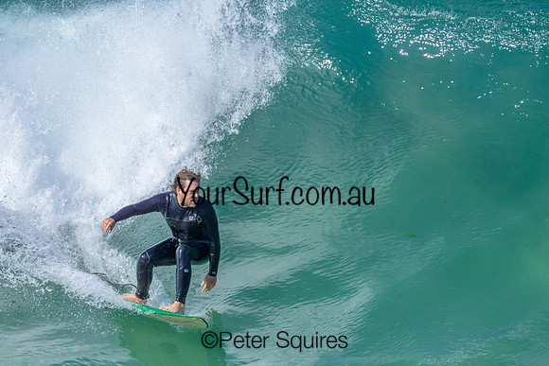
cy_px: 181
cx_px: 271
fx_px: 12363
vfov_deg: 1.7
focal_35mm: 811
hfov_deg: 2.5
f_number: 6.3
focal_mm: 800
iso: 2200
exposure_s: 1/2000
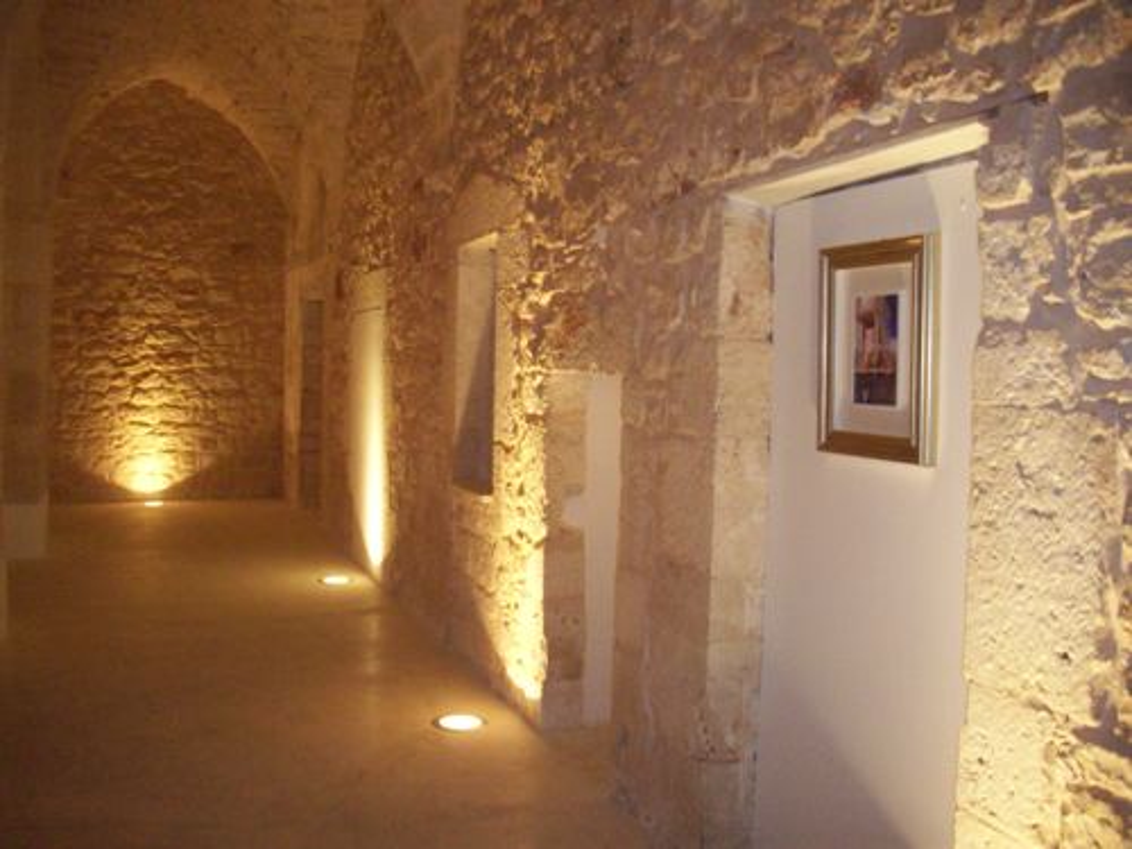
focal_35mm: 37
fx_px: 1210
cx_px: 566
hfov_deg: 50.1
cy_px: 424
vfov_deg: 38.7
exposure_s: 1/64
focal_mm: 6.2
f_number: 2.8
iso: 200
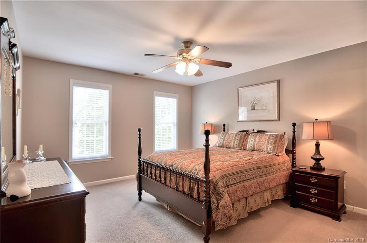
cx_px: 184
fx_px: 168
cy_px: 122
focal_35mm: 16
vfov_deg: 71.7
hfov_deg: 95.1
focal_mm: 11
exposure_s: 1/15
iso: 100
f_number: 3.5
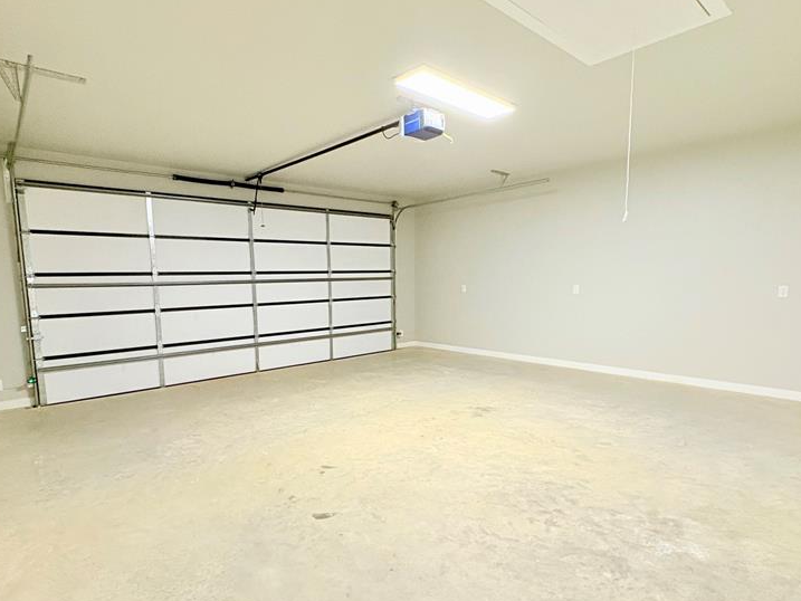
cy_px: 330
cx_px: 361
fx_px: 463
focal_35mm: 20
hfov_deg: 81.5
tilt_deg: -5.6
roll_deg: +1.9
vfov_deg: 65.8
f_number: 2.2
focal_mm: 2.22
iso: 500
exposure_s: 1/60
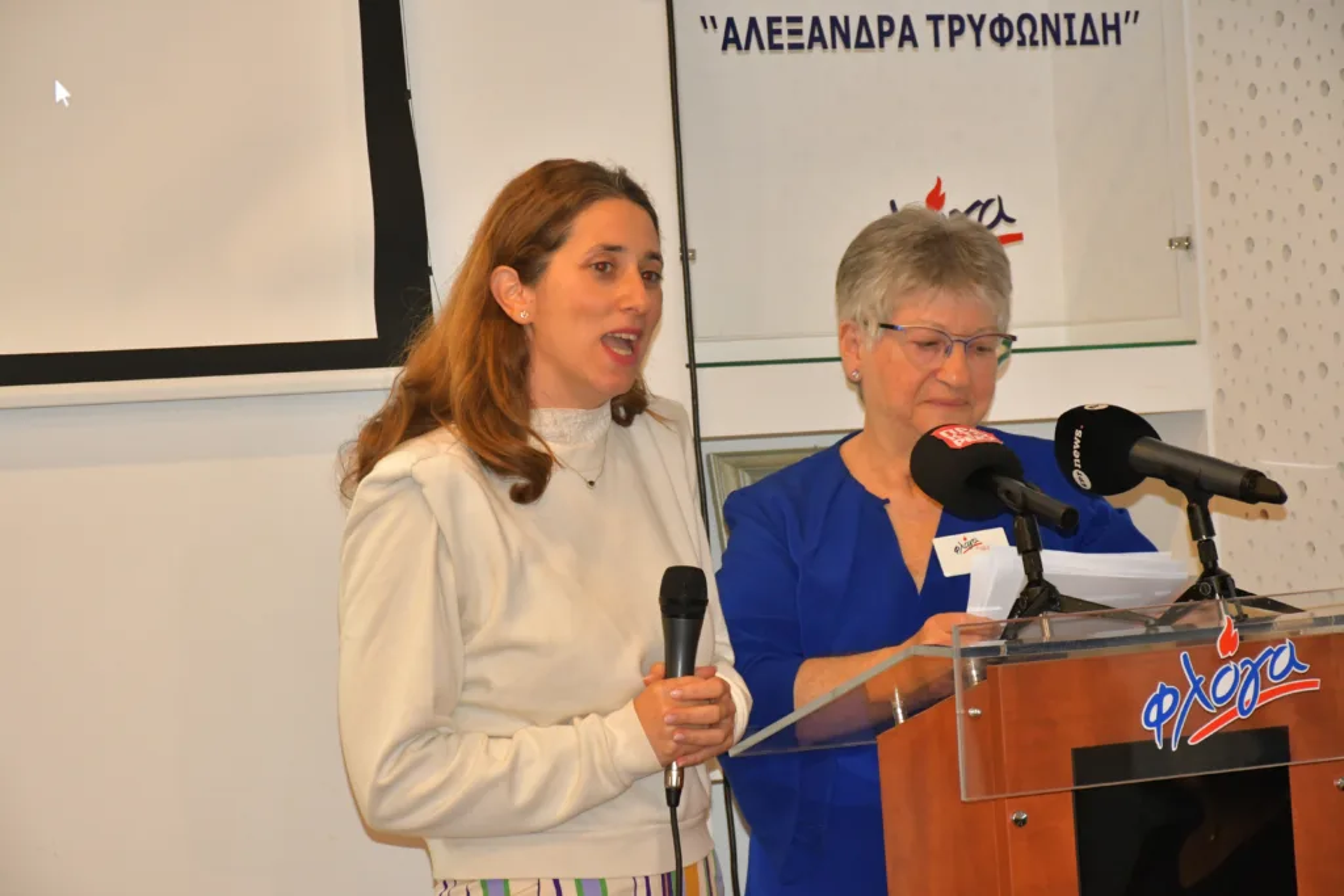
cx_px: 672
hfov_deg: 16.1
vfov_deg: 10.8
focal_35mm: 127
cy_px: 448
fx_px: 4742
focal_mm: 85
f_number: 6.3
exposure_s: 1/60
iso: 2500
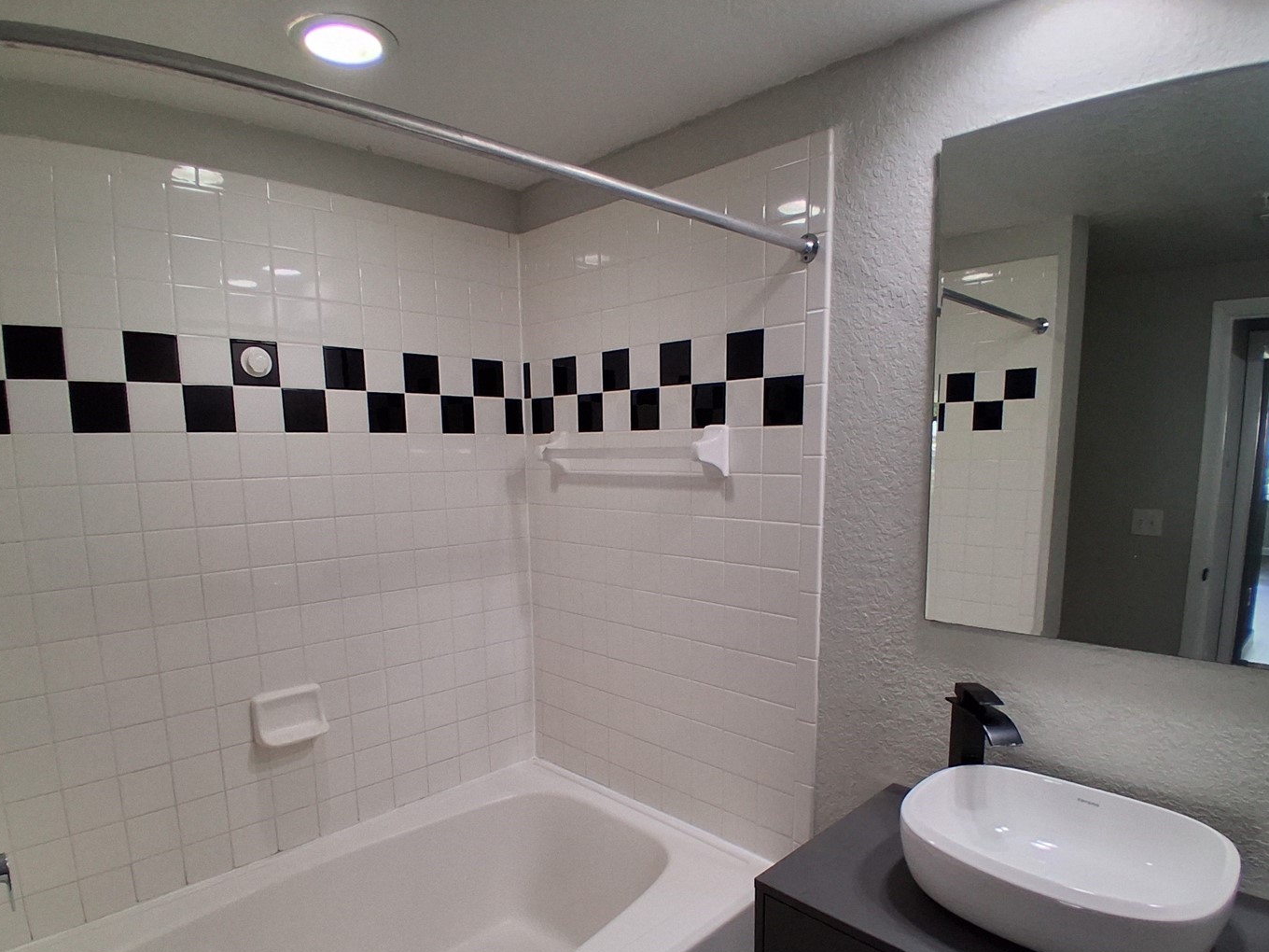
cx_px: 650
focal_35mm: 20
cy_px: 553
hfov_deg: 81.7
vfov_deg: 65.6
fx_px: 733
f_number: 2.2
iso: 125
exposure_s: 1/60
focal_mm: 1.4
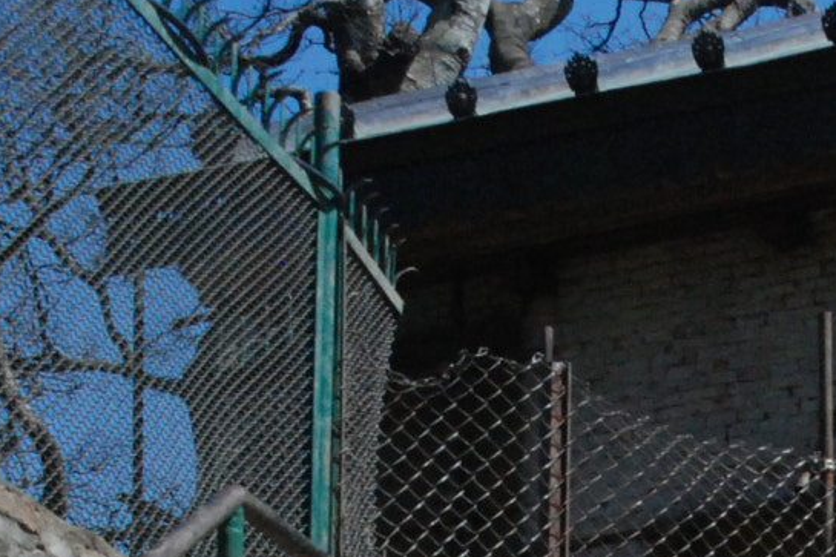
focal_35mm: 158
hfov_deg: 12.8
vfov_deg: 8.5
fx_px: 3668
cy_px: 773
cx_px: 927
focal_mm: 28
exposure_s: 1/800
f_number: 14
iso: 1000
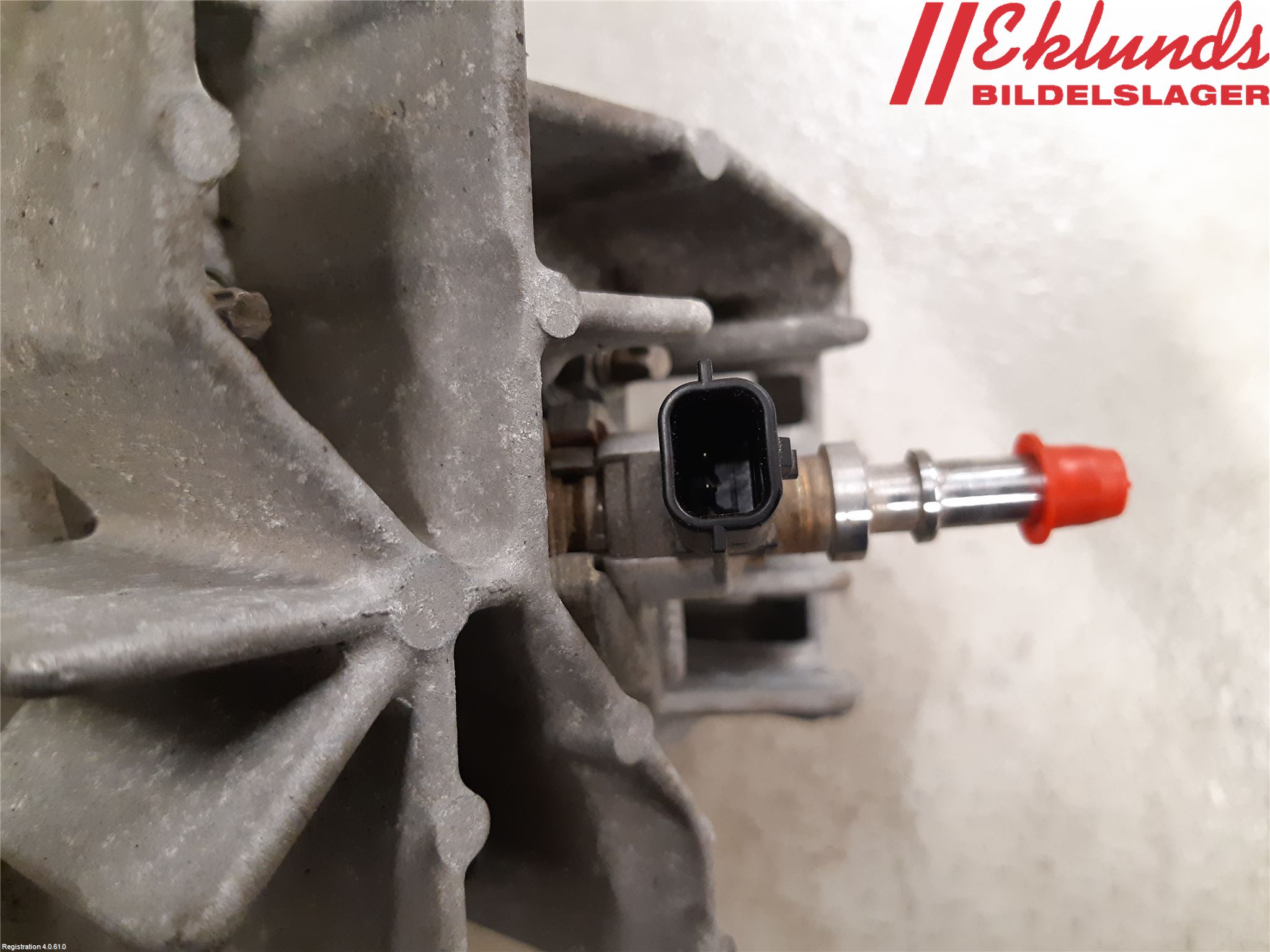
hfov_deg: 67.3
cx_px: 635
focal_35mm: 26
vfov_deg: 53.1
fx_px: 954
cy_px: 476
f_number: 1.7
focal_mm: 3.93
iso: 250
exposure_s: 1/33
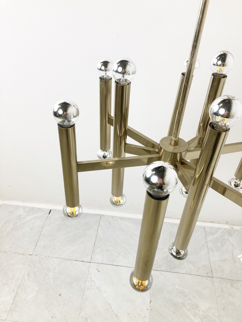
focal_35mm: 28
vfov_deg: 63.4
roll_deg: -3.6
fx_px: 261
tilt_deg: -37.8
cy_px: 161
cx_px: 121
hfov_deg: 49.7
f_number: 1.8
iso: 32
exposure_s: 1/100
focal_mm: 3.99
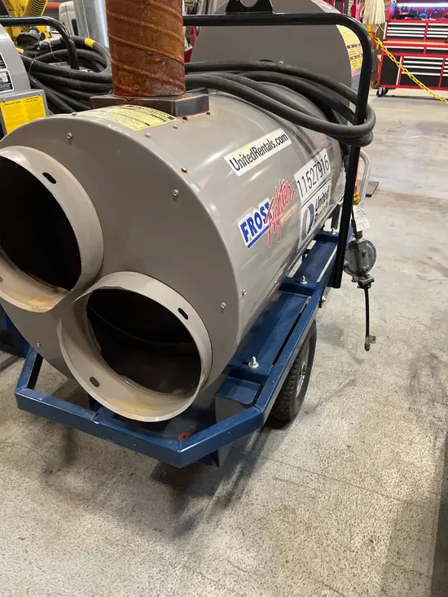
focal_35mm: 26
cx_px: 224
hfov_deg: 53.1
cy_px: 298
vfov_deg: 67.3
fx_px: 449
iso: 400
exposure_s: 1/60
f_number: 1.6
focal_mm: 5.1
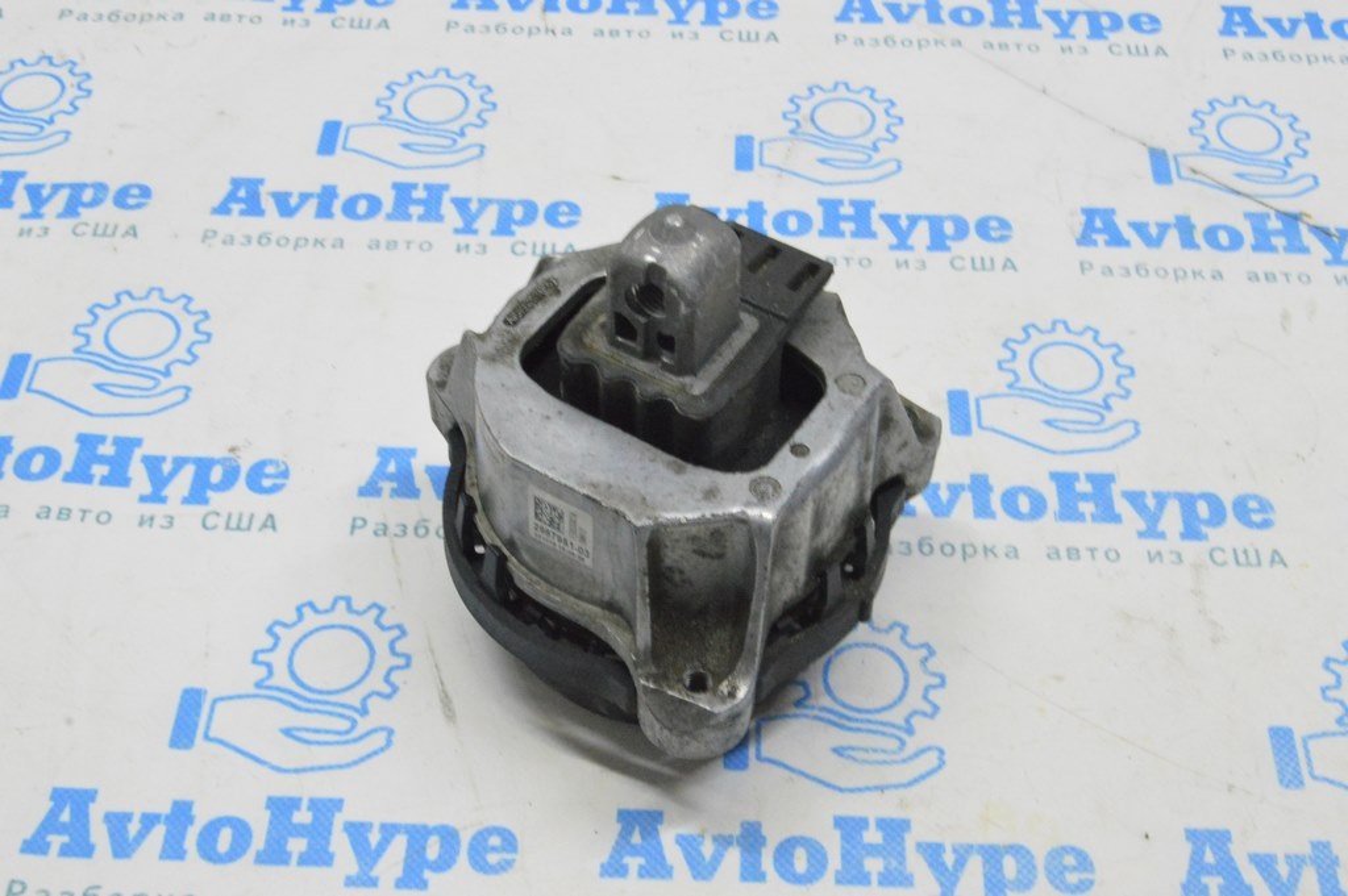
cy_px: 448
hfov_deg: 38.9
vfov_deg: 26.4
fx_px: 1908
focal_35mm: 51
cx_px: 674
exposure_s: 1/20
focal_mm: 34
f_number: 20
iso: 6400
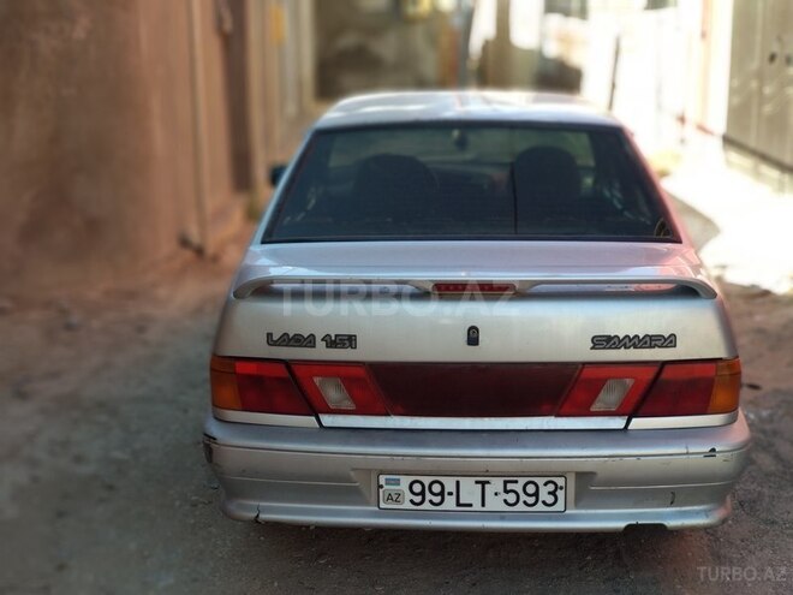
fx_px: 1191
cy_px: 298
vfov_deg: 28.0
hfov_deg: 36.8
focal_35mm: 52
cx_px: 396
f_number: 2.6
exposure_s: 1/130
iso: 100
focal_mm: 5.99
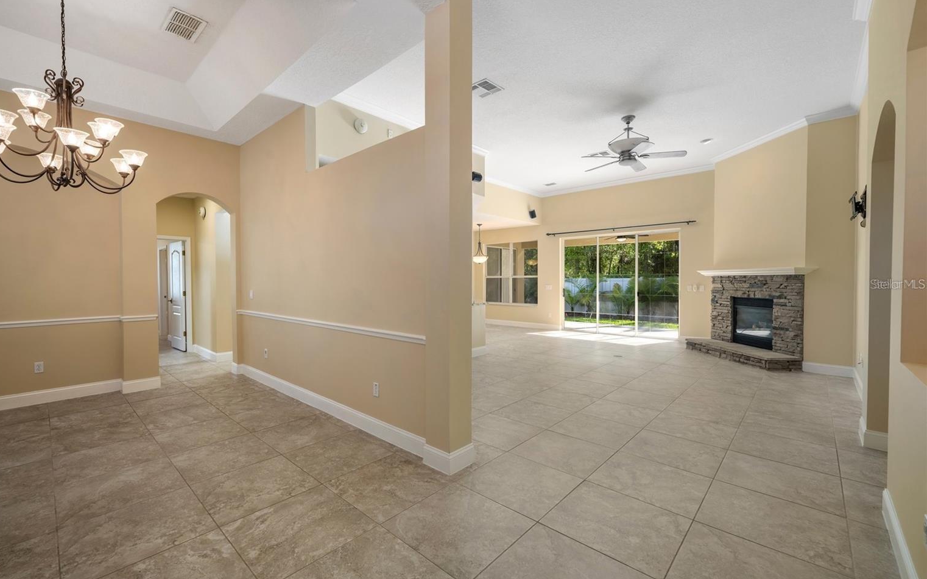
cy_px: 284
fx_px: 379
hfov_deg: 101.4
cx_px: 440
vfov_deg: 74.8
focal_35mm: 15
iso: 100
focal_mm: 14
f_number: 8
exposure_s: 1/1.67
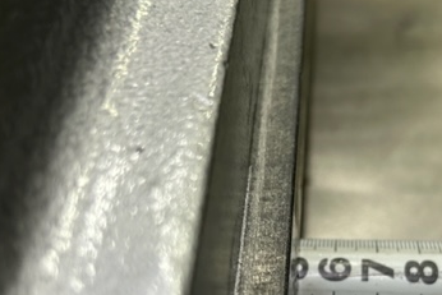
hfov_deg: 38.9
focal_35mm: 50
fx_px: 614
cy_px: 257
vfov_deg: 26.3
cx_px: 310
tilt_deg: -50.4
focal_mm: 5.7
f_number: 1.5
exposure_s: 1/60
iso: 80
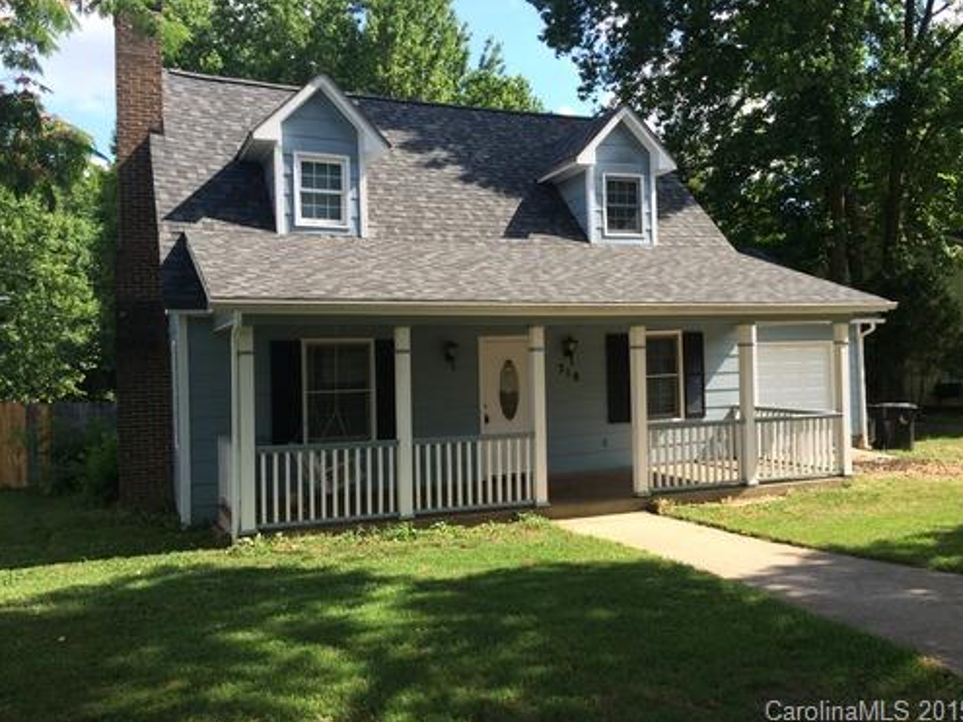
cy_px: 356
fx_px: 834
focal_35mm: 30
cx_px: 490
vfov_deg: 46.8
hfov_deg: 60.0
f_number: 2.2
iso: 32
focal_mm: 4.15
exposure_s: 1/855
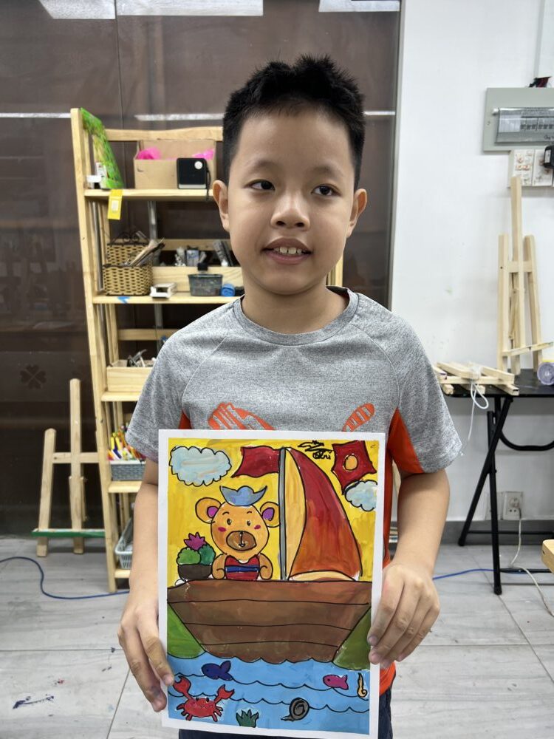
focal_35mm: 26
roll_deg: -0.2
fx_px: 555
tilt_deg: -12.4
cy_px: 370
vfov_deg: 67.3
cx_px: 277
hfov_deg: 53.1
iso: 50
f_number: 1.5
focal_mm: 5.7
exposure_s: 1/100
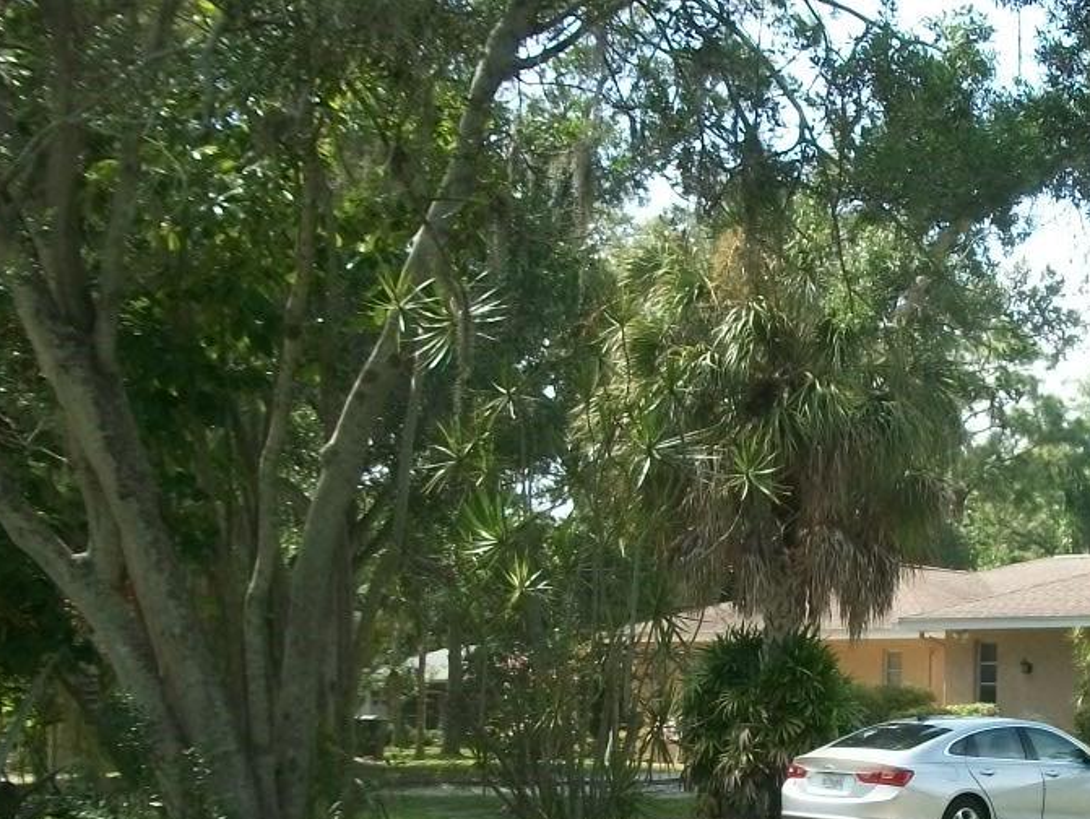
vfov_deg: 23.8
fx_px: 1922
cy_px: 596
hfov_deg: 30.4
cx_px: 968
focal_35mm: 61
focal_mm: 5.7
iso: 80
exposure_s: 1/400
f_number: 2.9
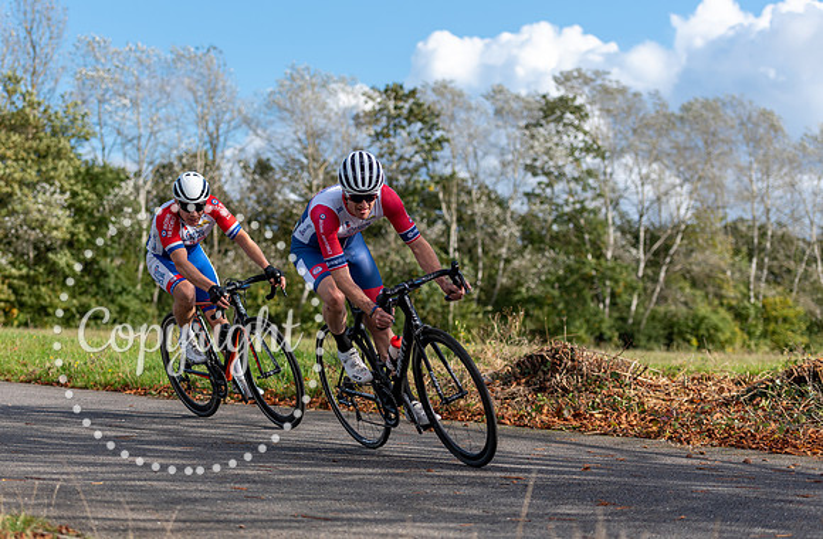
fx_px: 1913
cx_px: 331
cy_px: 269
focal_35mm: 84
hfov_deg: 24.2
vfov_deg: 16.0
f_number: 2.8
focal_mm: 70
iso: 160
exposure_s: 1/2500
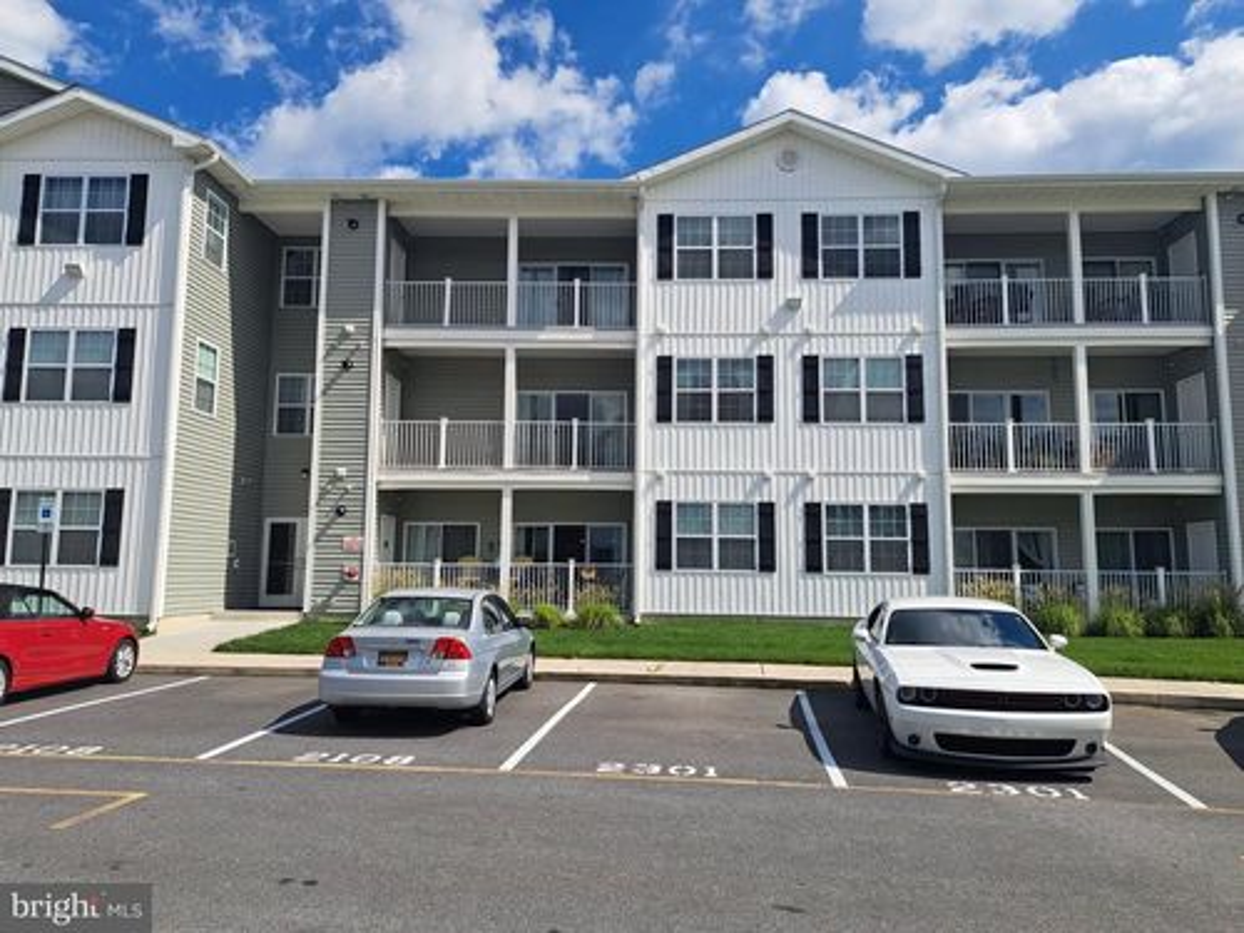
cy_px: 466
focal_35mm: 24
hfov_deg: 71.6
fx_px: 862
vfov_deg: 56.8
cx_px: 622
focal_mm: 5.23
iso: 50
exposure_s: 1/1387
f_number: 1.8
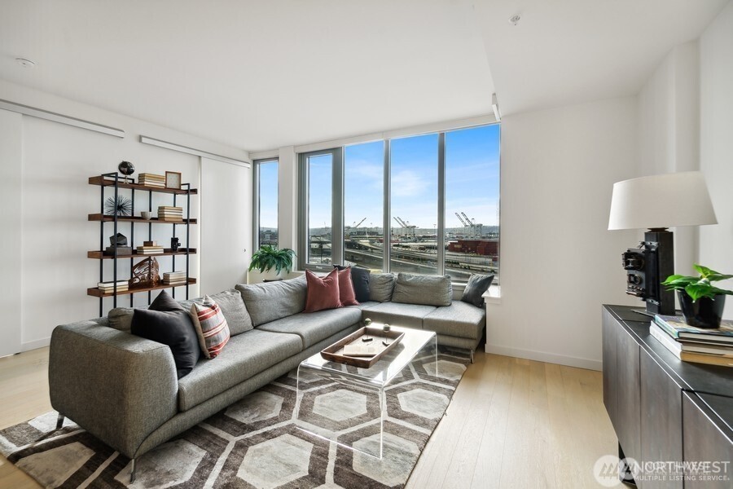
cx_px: 366
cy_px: 244
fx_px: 285
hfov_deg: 104.3
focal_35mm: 14
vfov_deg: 81.2
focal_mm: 14
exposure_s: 1/500
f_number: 8
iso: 200
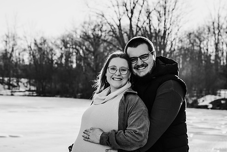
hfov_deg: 23.6
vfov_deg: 15.9
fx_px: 542
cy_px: 90
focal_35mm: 86
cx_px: 124
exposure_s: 1/500
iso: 320
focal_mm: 70
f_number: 5.6
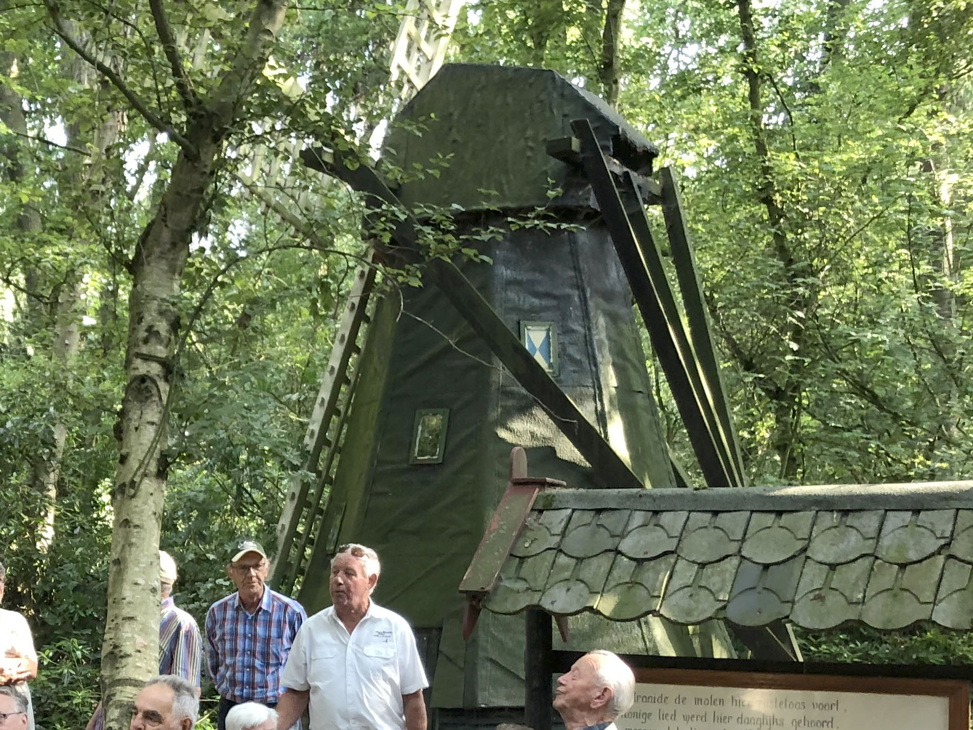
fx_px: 1771
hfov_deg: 28.5
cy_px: 663
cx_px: -31
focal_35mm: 63
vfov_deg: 22.7
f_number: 1.8
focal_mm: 3.99
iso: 25
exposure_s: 1/30
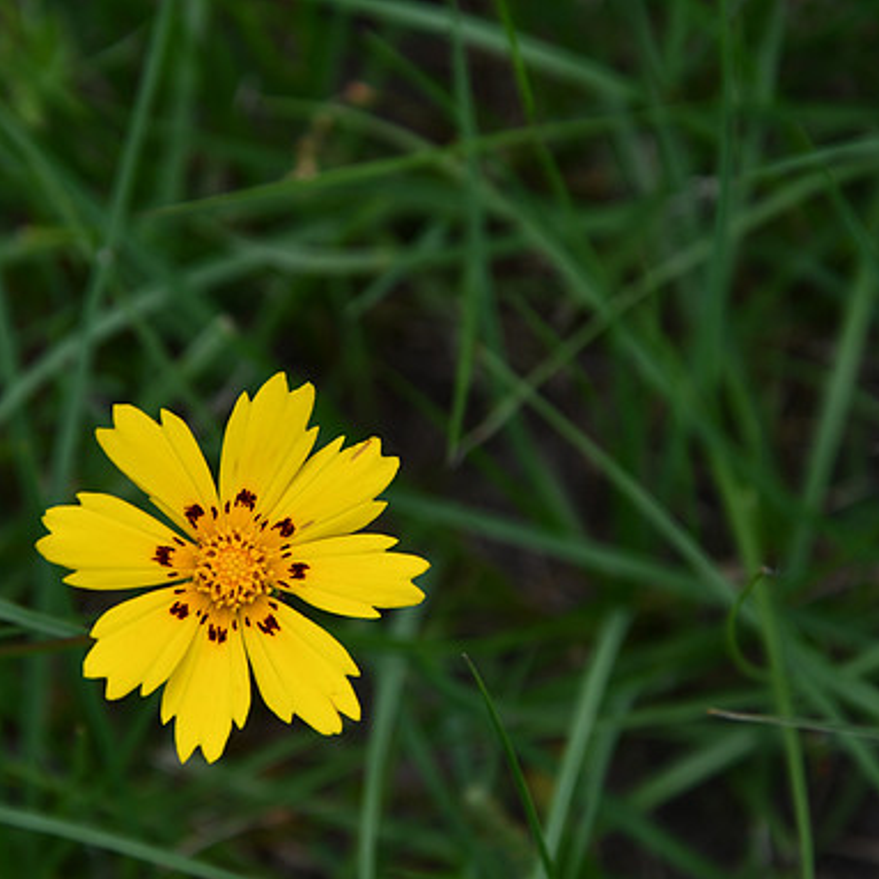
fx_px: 5803
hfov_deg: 8.7
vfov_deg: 8.7
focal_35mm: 202
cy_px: 442
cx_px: 308
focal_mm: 105
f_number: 9
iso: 125
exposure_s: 1/320
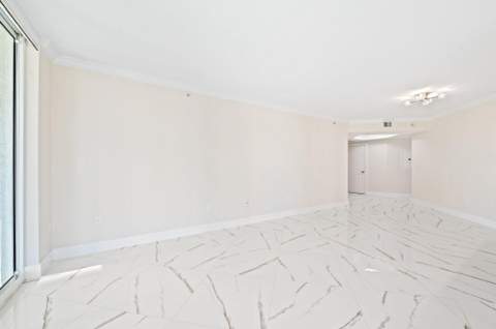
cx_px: 248
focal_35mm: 14
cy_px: 164
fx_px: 193
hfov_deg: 104.4
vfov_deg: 81.0
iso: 200
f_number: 8
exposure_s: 1/13
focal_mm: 14
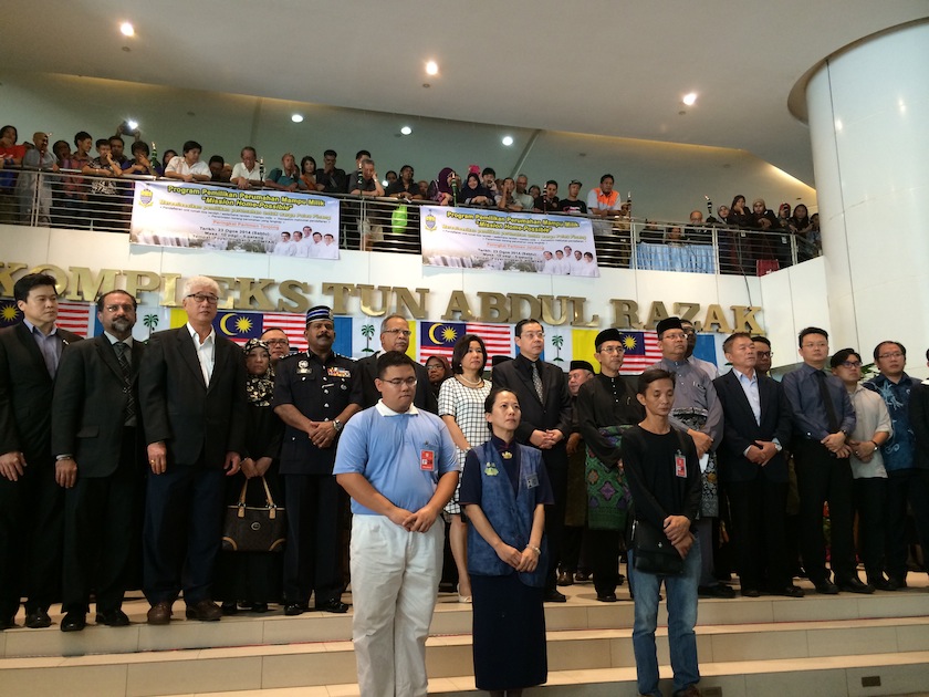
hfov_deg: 60.0
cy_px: 348
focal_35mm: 30
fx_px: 805
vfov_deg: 46.8
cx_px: 464
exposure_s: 1/30
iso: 125
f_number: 2.2
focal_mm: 4.12
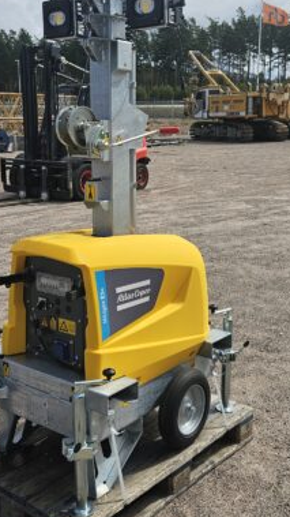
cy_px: 215
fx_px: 602
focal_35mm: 44
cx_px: 152
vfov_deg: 46.2
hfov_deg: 27.1
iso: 25
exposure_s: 1/3117
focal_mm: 5.4
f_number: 1.8
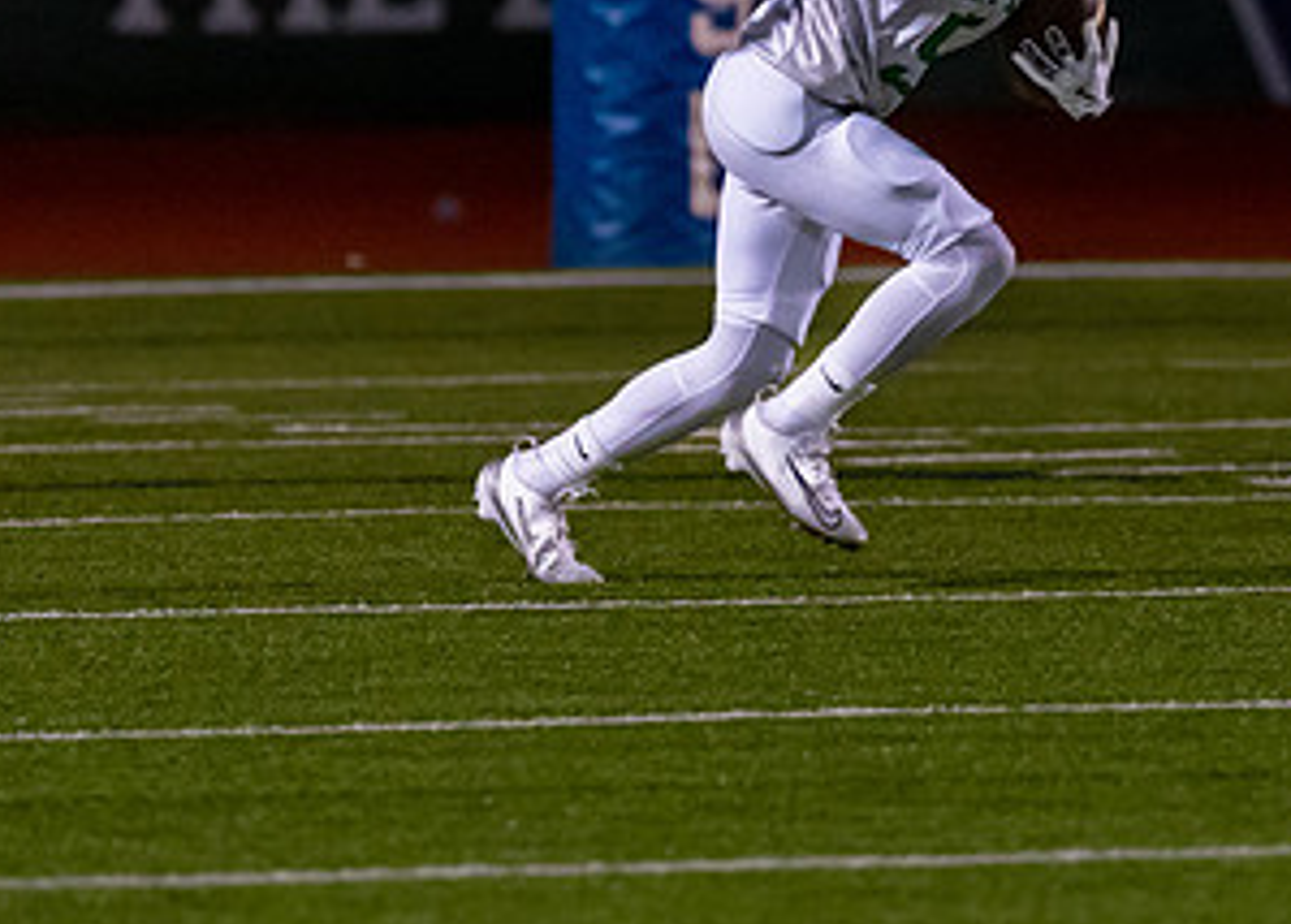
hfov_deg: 2.5
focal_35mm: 792
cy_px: 86
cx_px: 865
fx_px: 29059
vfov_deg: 1.8
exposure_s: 1/1000
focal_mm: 200
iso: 1600
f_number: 2.8
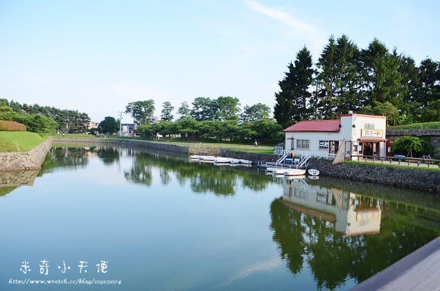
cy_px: 146
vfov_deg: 43.4
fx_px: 366
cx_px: 220
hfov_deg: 62.1
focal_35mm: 30
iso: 800
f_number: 5
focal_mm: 20
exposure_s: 1/1600
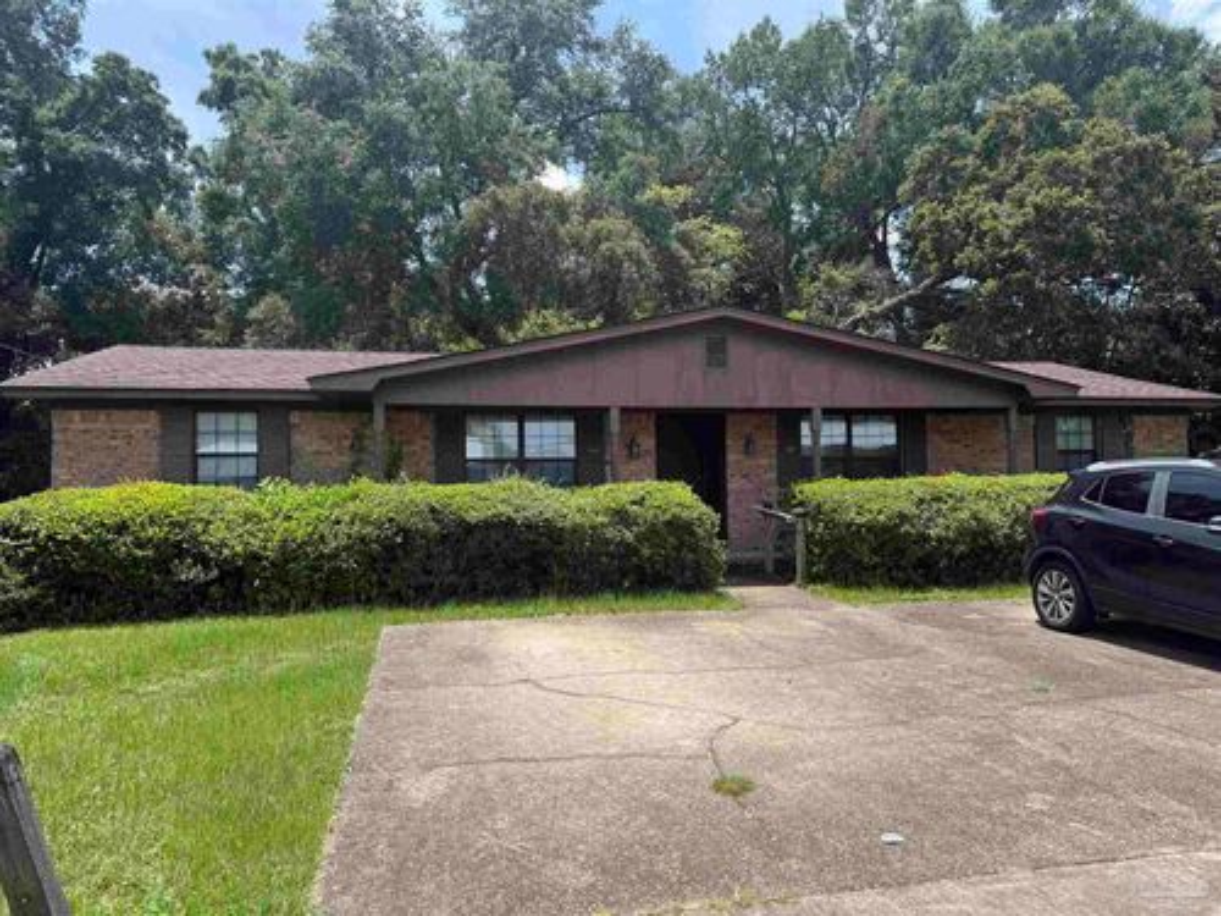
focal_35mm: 24
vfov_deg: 56.8
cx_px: 610
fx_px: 847
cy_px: 458
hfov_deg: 71.6
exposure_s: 1/2445
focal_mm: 6.76
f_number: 1.78
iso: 80
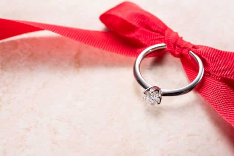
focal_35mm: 60
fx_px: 390
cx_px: 117
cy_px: 78
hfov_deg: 33.4
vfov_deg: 22.6
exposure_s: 1/100
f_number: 16
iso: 100
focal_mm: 60
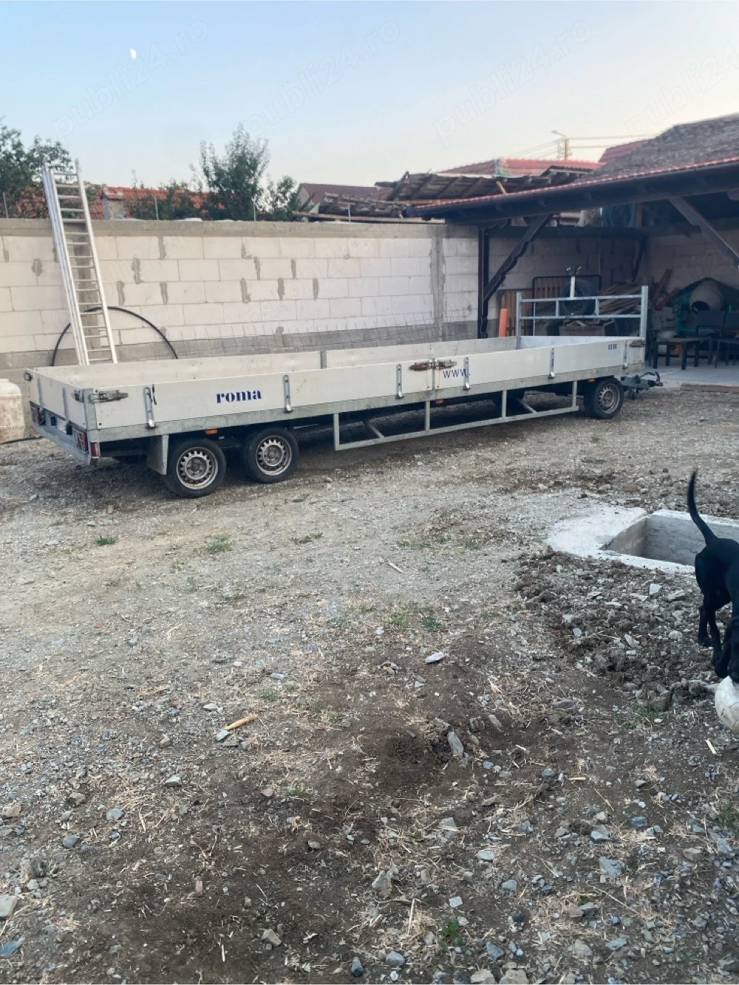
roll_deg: +2.4
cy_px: 492
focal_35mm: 26
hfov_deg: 53.0
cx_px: 370
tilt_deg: -14.2
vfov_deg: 67.3
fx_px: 740
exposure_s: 1/156
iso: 32
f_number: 1.8
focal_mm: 4.25
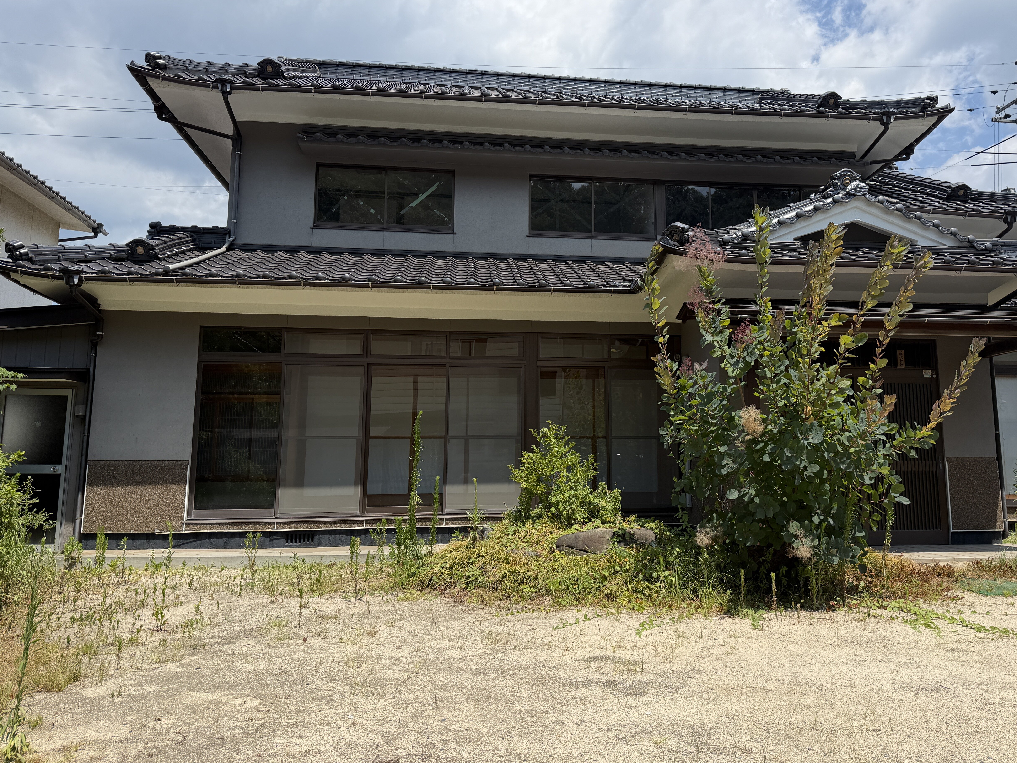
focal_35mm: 28
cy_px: 343
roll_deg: +0.7
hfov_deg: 63.2
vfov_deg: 49.7
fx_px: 823
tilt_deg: +8.4
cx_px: 574
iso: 80
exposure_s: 1/4975
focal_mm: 6.8
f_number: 1.8
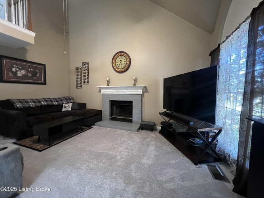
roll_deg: -2.7
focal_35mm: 13
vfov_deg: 89.9
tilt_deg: -3.6
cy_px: 99
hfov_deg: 106.2
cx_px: 132
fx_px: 99
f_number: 1.8
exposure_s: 1/60
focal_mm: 1.57
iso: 1000
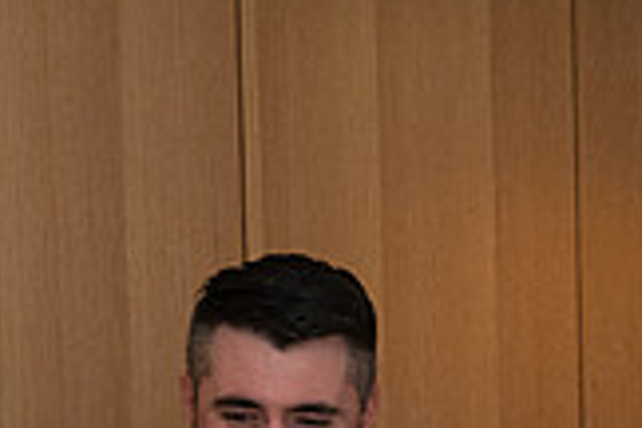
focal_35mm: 129
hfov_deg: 15.8
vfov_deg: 10.2
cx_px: 166
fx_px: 2300
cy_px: 699
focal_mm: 36
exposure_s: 1/200
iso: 1250
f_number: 4.5
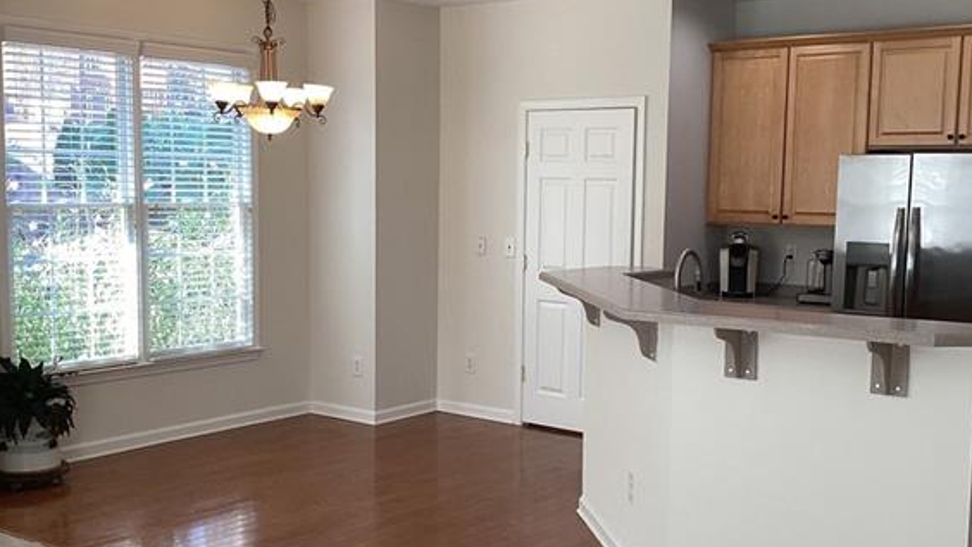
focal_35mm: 46
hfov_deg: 44.6
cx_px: 493
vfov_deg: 25.9
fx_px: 1185
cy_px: 318
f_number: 2.4
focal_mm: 3.3
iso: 80
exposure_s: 1/120
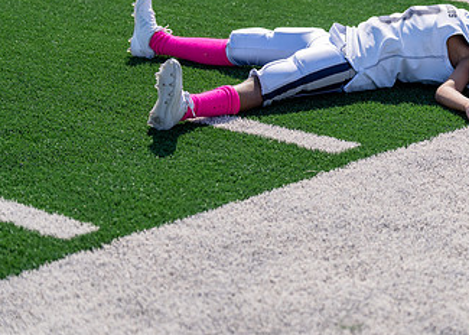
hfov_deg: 15.2
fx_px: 1745
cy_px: 82
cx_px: 401
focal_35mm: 131
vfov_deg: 10.9
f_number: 2.8
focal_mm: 70
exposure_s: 1/2000
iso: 100
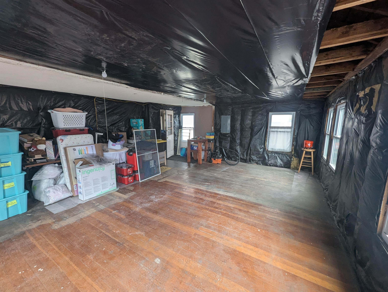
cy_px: 146
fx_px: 146
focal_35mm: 13
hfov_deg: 106.1
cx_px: 194
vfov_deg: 90.1
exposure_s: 1/40.1
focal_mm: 1.95
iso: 98
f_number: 2.2
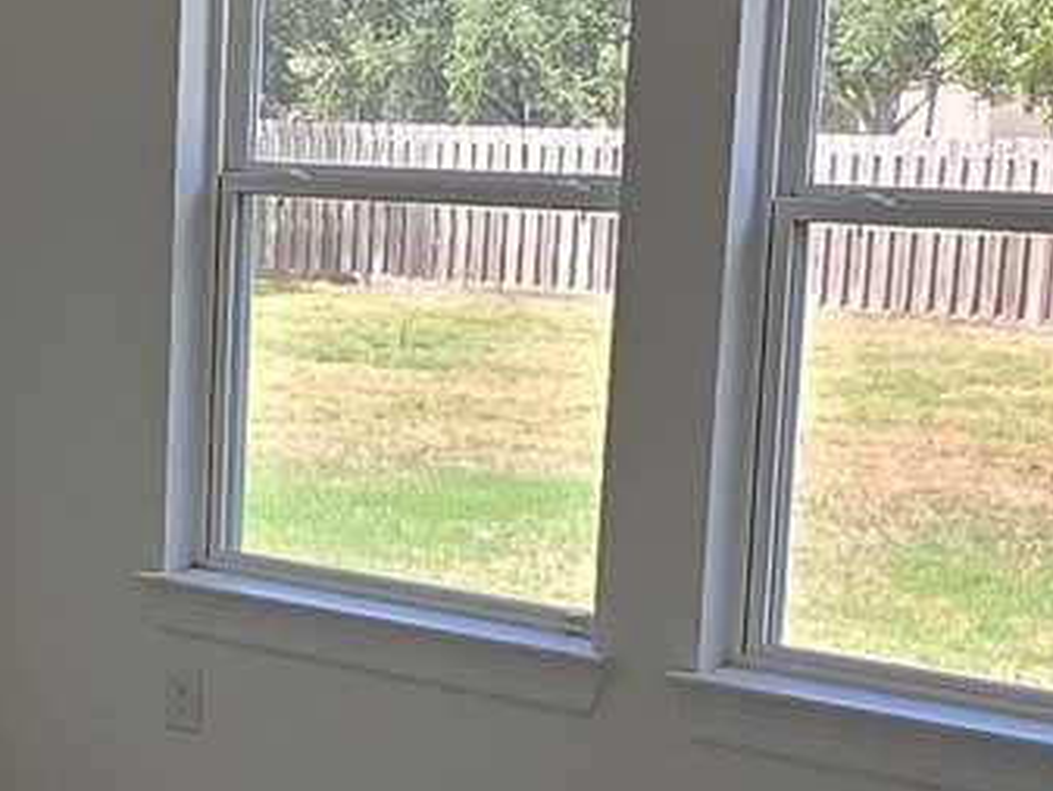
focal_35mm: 79
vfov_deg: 18.6
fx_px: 2404
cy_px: 494
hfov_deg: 22.5
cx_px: -259
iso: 50
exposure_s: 1/168
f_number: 2.2
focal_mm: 2.2
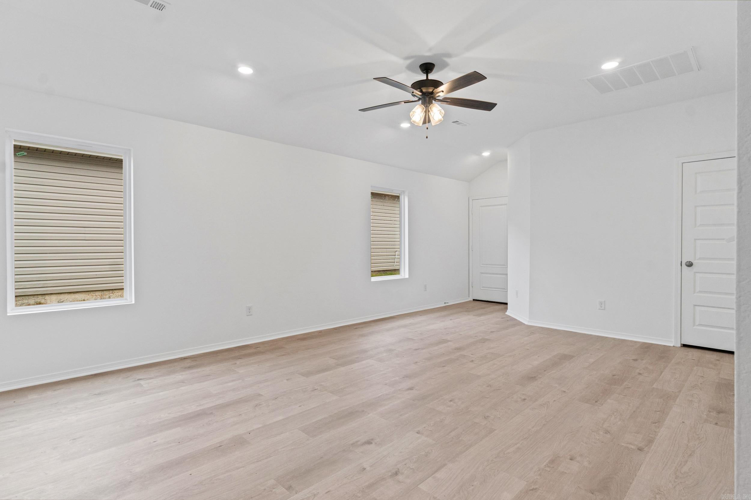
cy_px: 250
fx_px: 375
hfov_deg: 90.0
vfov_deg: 67.4
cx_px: 376
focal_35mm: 18
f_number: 9
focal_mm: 12
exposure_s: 1/8
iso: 250
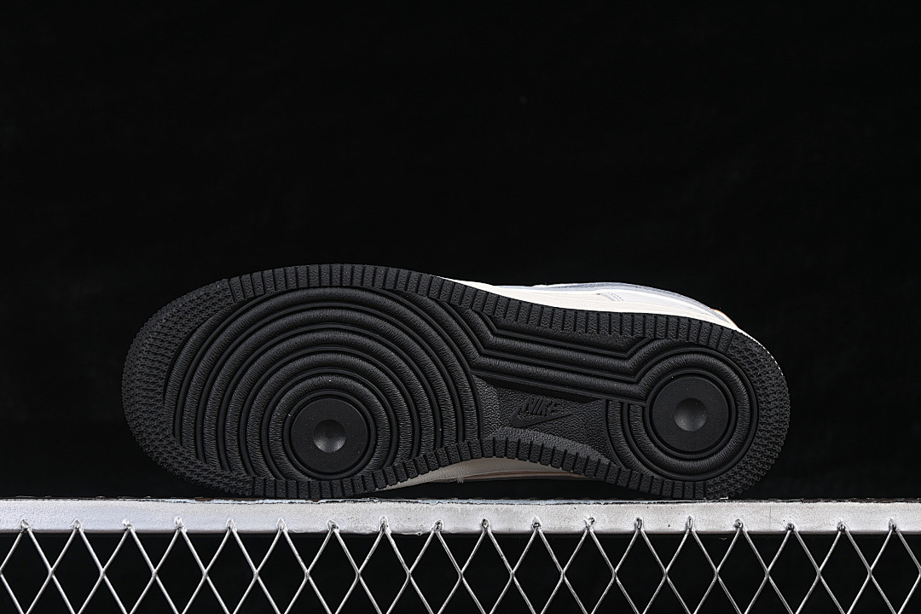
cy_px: 307
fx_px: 1919
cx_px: 460
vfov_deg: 18.2
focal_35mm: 75
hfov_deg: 27.0
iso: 160
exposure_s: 1/60
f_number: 6.3
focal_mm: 50
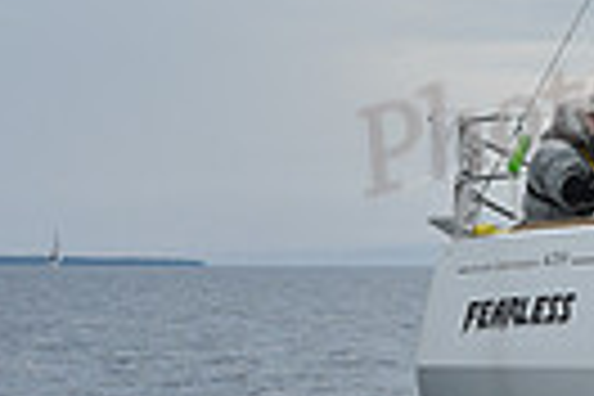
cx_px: 1228
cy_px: 250
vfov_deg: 4.5
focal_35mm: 308
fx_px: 5082
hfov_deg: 6.5
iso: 250
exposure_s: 1/800
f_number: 5.6
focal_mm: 70
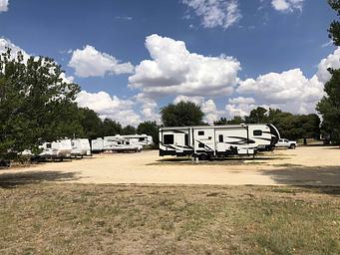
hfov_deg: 63.4
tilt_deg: +4.9
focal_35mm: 28
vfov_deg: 49.8
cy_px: 128
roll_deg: +1.8
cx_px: 170
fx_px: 275
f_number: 1.8
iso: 20
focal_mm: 3.99
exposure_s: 1/4049
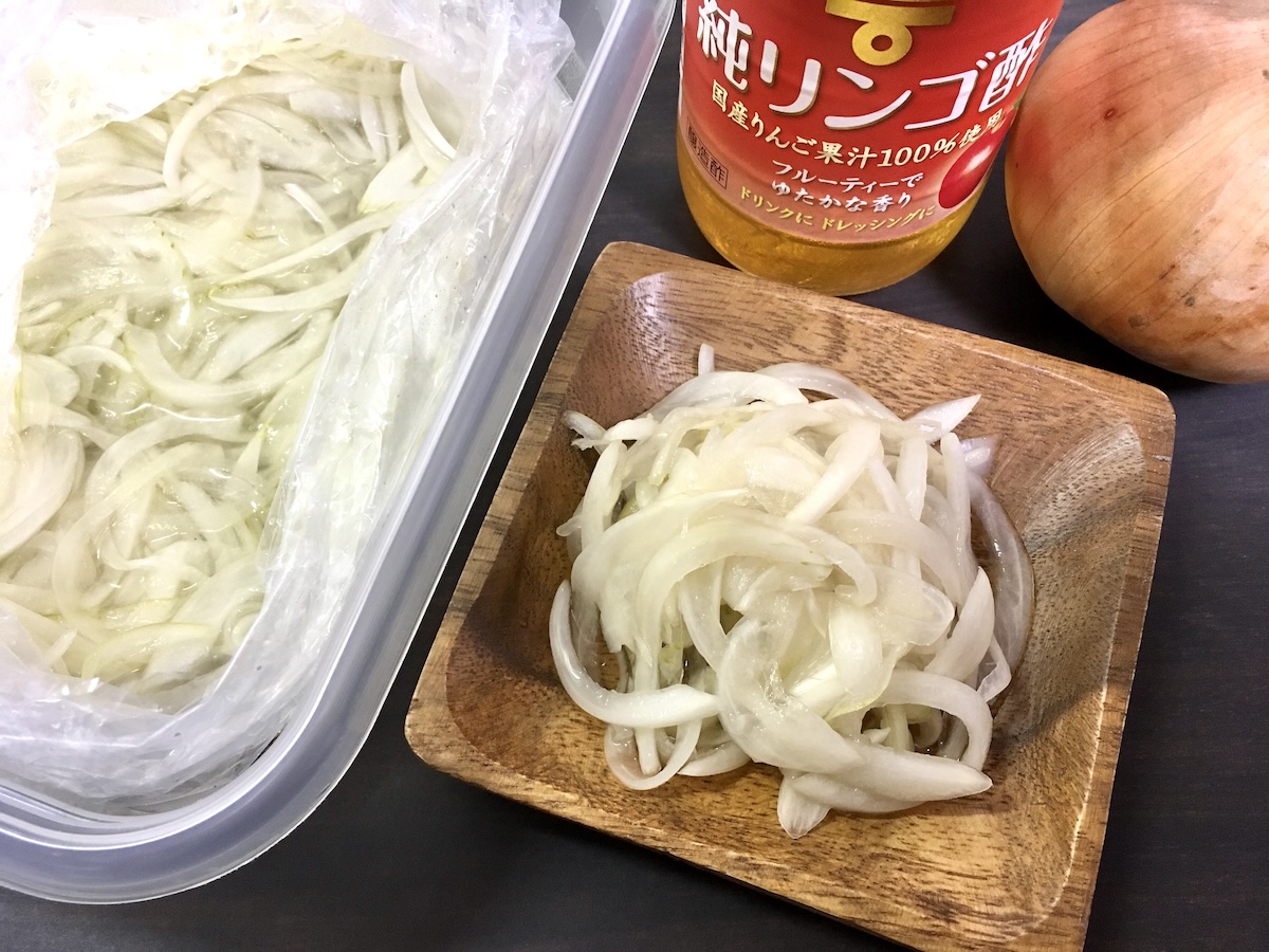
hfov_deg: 61.7
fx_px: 1063
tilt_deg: -64.2
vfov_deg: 48.2
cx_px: 634
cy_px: 476
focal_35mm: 29
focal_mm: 4.15
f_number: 2.2
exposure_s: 1/30
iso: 125
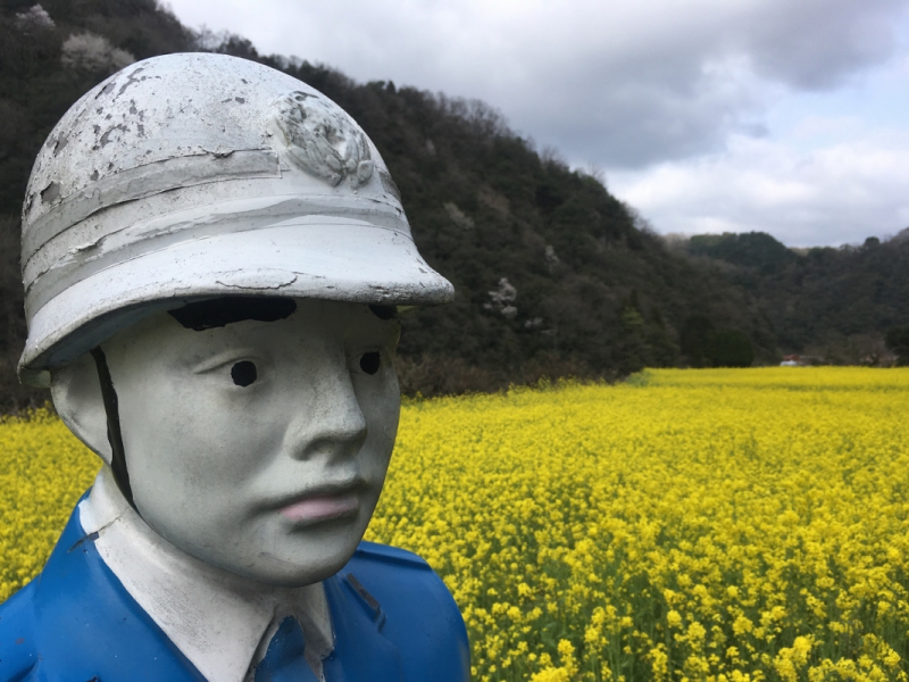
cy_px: 341
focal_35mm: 29
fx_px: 762
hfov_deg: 61.7
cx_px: 454
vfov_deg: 48.2
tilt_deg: +0.4
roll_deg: +0.1
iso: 25
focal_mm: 4.15
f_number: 2.2
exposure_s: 1/1131
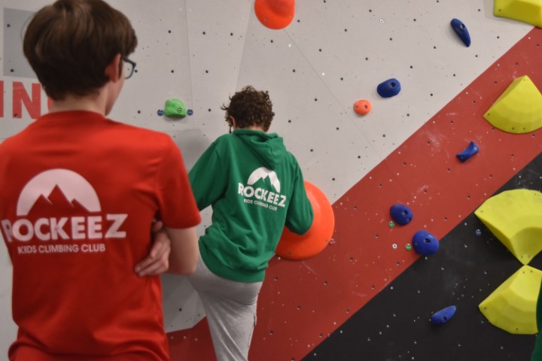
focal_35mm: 51
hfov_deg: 38.9
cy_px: 180
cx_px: 271
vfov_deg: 26.5
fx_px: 768
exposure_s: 1/160
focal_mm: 34
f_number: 4.5
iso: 1250
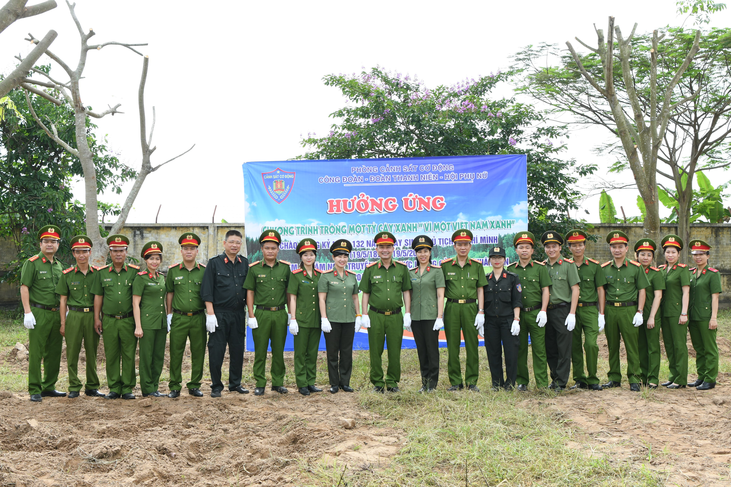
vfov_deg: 36.9
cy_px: 244
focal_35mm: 36
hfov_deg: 53.1
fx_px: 731
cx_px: 366
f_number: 5.6
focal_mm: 24
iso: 125
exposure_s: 1/200
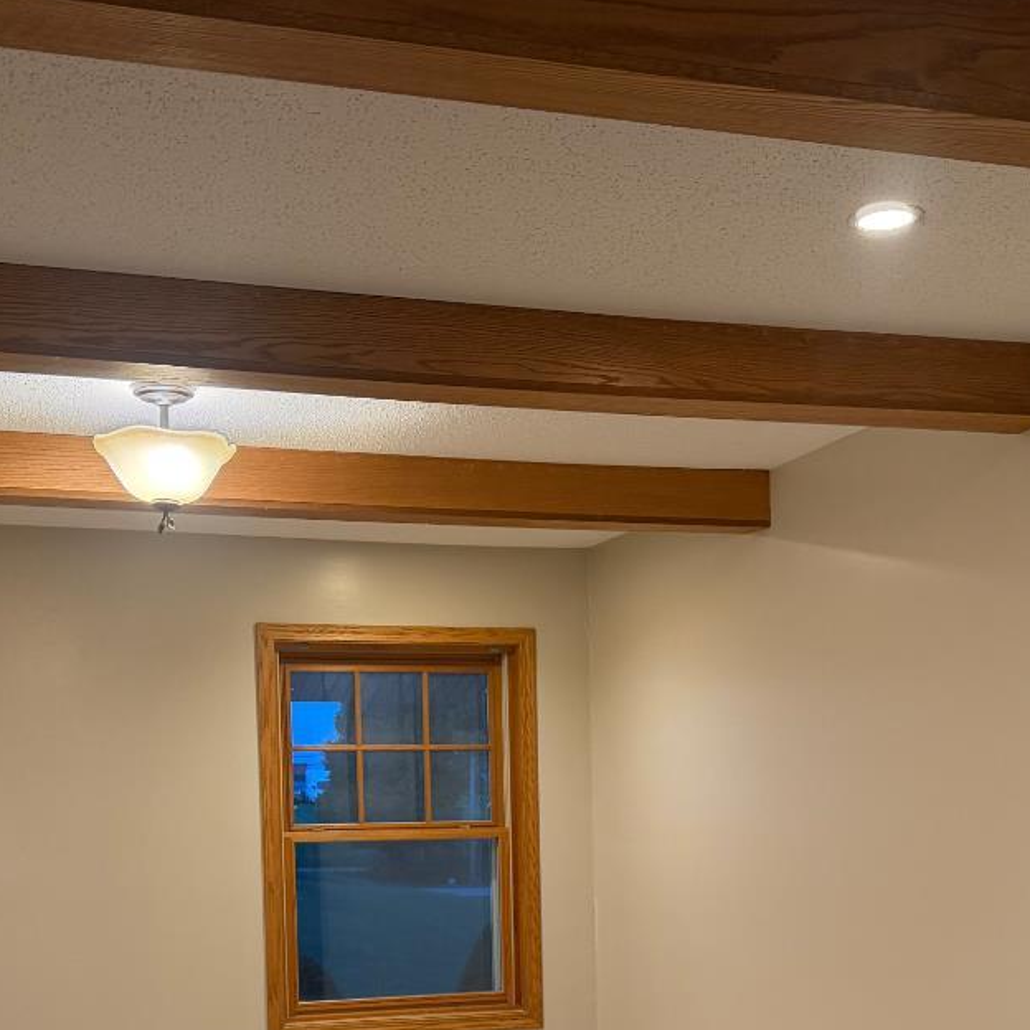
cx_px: 462
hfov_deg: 33.4
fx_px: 1717
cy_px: 891
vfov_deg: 32.1
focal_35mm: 51
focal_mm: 6.76
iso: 250
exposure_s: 1/60
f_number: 1.78
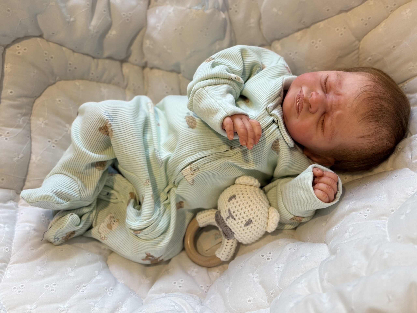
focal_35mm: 48
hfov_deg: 39.7
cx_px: 208
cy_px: 156
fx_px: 578
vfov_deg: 30.3
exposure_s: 1/60
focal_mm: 6.76
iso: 64
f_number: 1.78
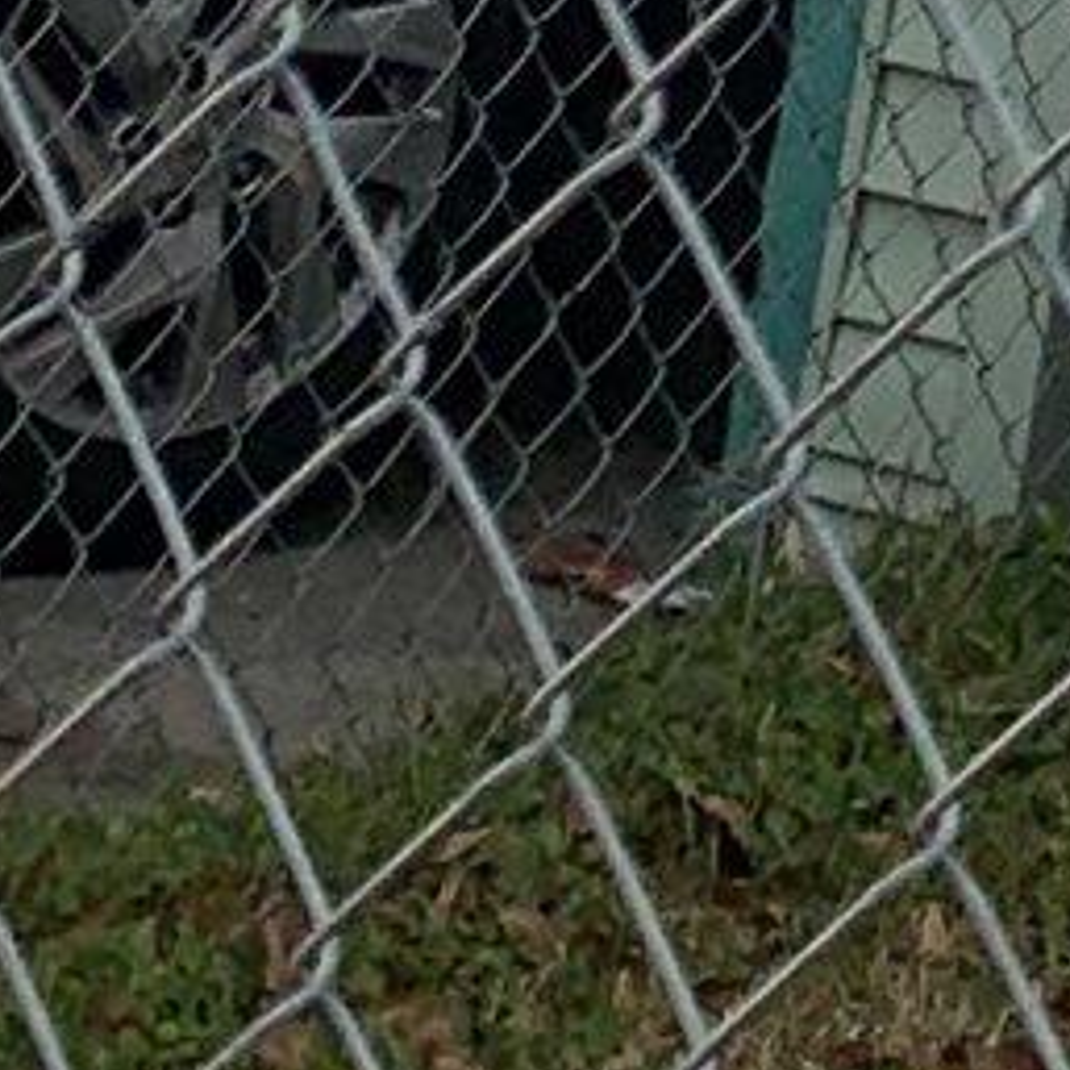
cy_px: -2898
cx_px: 2498
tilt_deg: +15.3
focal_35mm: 206
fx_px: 7204
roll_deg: -6.3
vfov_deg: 6.9
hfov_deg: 7.9
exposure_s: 1/326
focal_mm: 4.25
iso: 25
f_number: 1.8
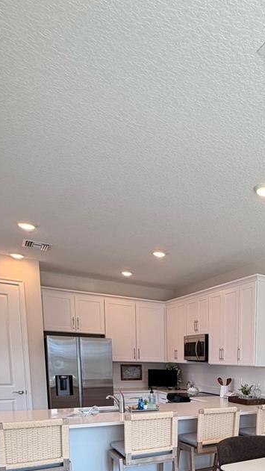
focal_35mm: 29
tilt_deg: -8.4
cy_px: 417
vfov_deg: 57.5
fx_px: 362
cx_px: 257
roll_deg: -0.9
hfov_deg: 36.6
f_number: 2.2
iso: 160
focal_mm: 2.22
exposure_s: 1/120
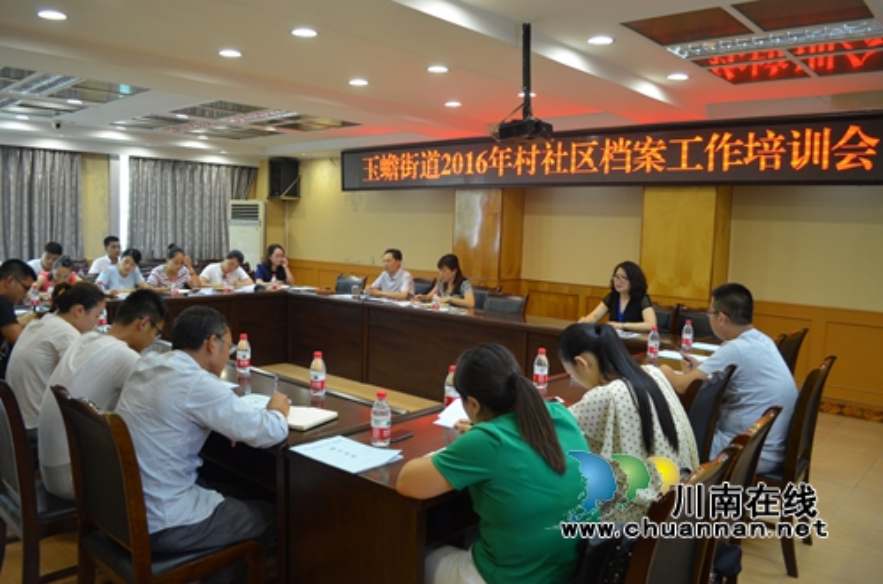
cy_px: 292
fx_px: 661
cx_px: 442
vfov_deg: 47.7
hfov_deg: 67.5
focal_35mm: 27
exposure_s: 1/60
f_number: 4
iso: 720
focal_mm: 18
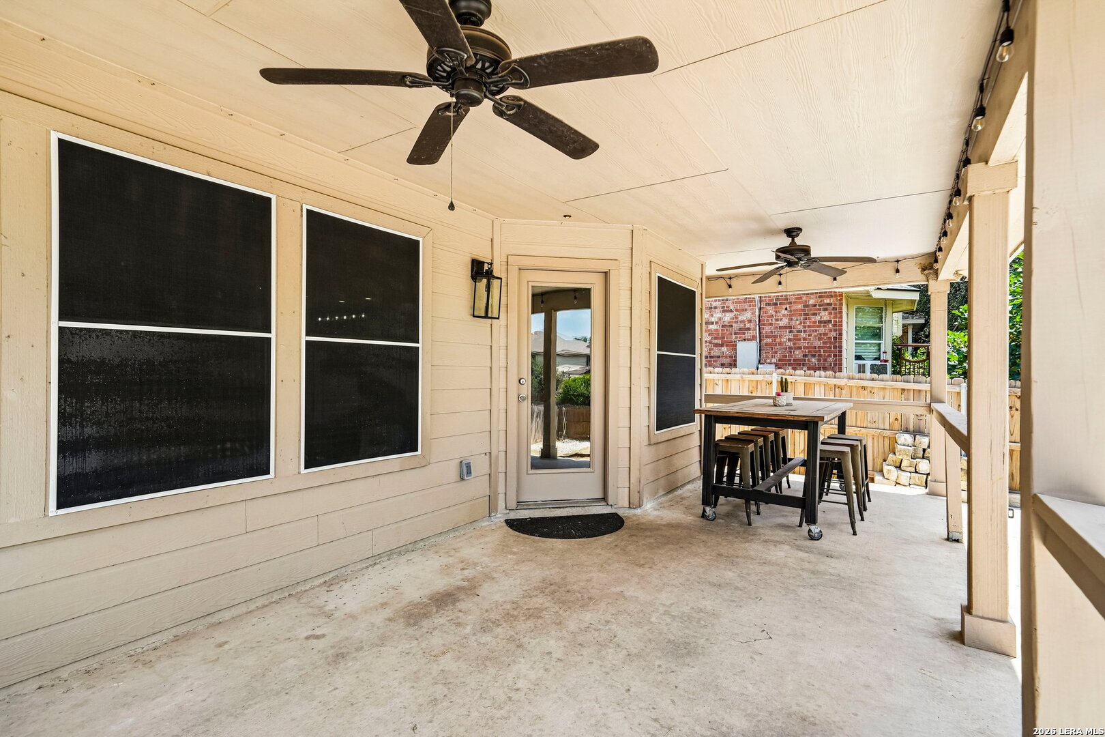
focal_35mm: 17
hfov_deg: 93.3
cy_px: 368
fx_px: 522
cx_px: 552
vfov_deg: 70.4
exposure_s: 1/320
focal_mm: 17
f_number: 8
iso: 500
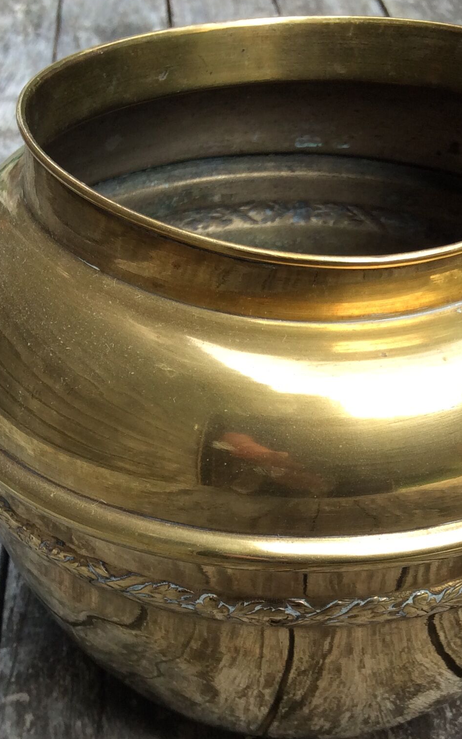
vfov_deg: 35.0
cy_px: 442
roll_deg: +1.6
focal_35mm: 58
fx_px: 1169
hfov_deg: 22.3
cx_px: 301
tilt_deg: -39.8
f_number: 2.4
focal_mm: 3.3
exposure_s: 1/164
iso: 32
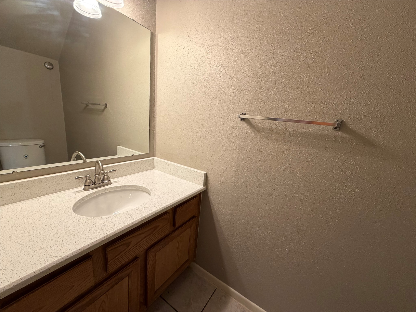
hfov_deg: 102.1
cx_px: 208
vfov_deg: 85.7
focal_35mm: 14
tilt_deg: -13.0
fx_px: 168
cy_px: 156
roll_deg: -4.8
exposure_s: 1/120
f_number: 2.2
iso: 250
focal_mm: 2.22
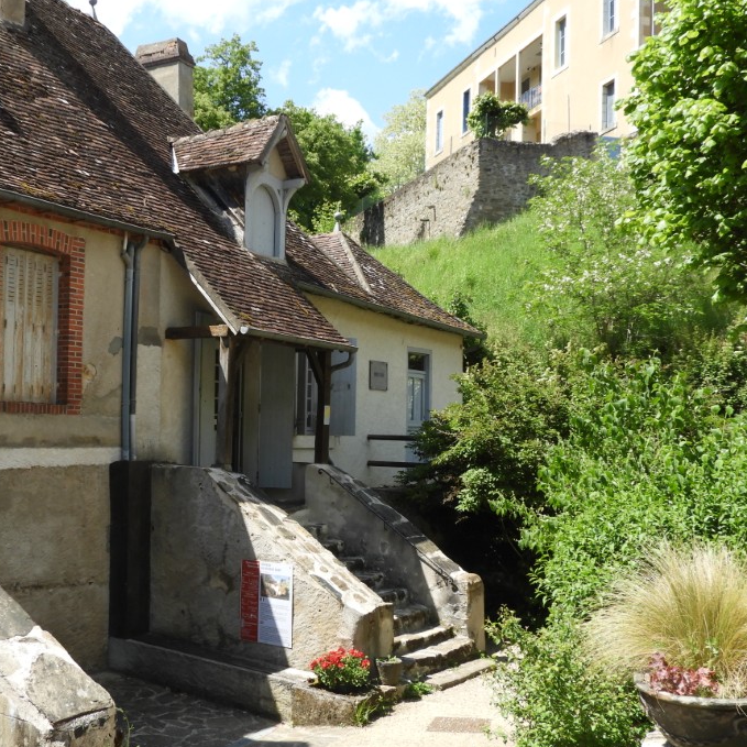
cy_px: 400
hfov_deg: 41.6
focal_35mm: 40
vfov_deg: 41.8
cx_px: 296
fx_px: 977
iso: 100
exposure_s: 1/500
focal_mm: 5.4
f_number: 3.5
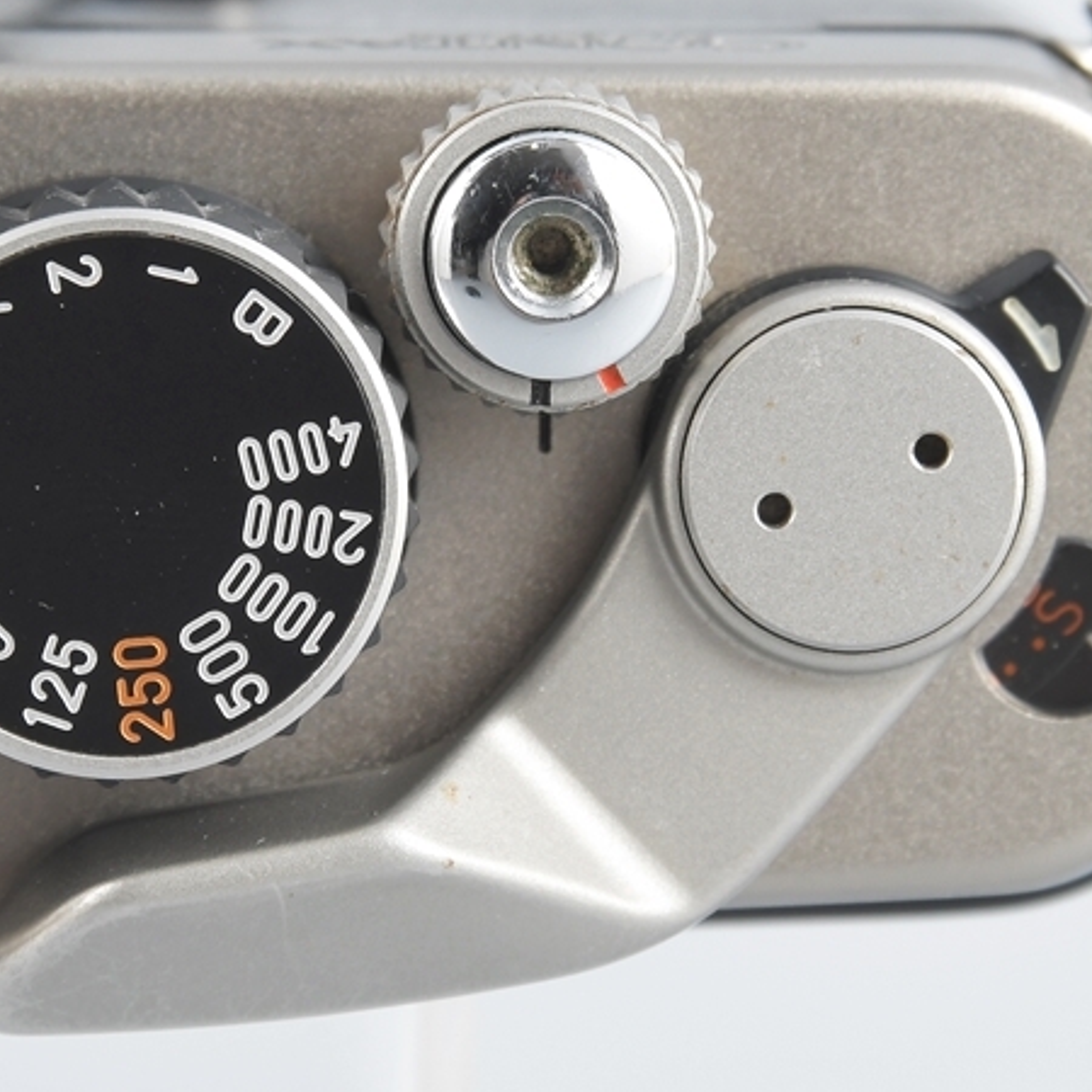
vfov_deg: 2.6
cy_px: 501
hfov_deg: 2.6
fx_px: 24269
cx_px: 417
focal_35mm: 680
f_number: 10
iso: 400
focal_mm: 300
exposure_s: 1/250
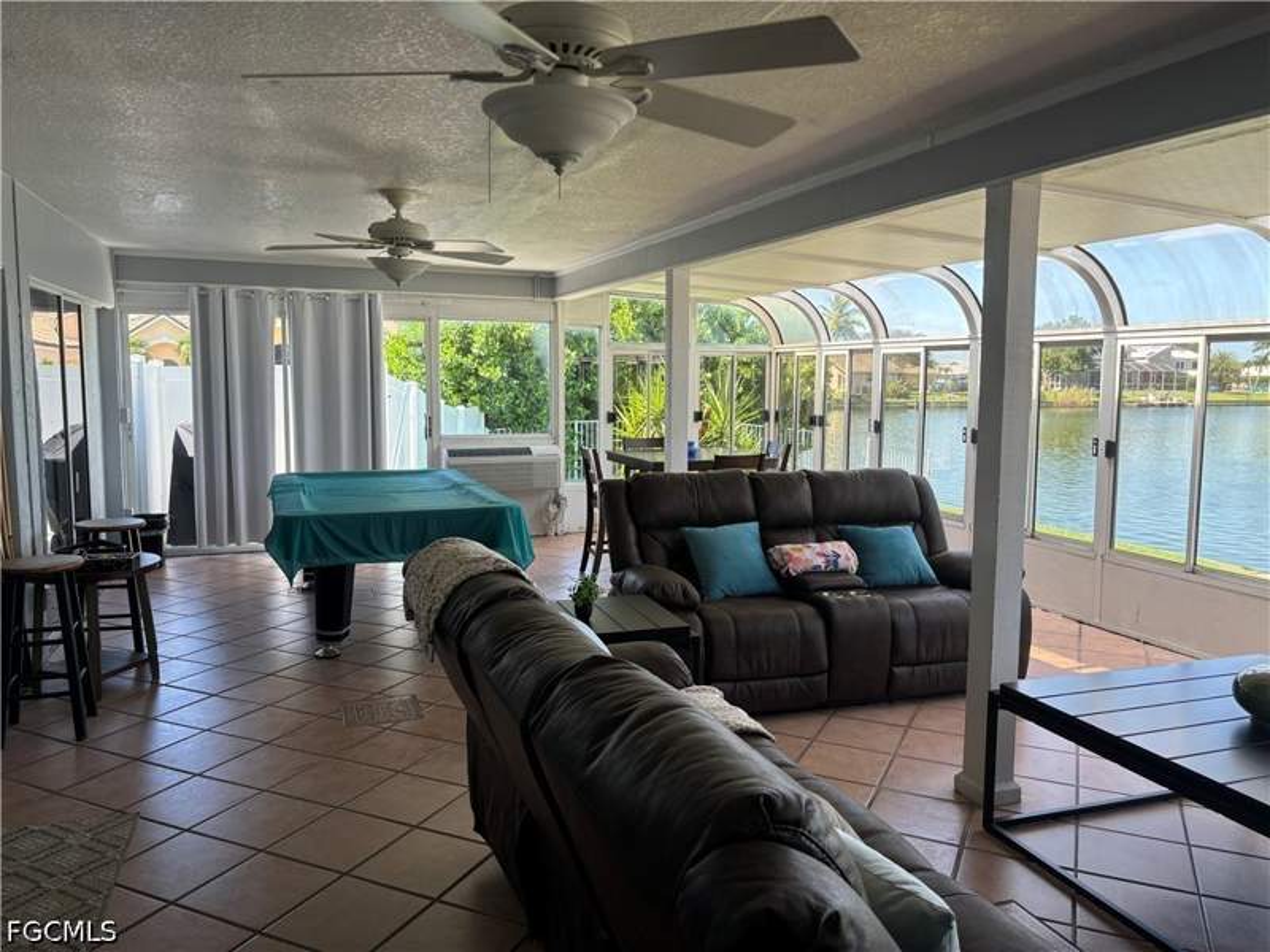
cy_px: 476
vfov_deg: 53.1
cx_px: 635
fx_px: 954
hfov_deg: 67.3
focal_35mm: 26
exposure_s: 1/121
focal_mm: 5.96
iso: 40
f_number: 1.6
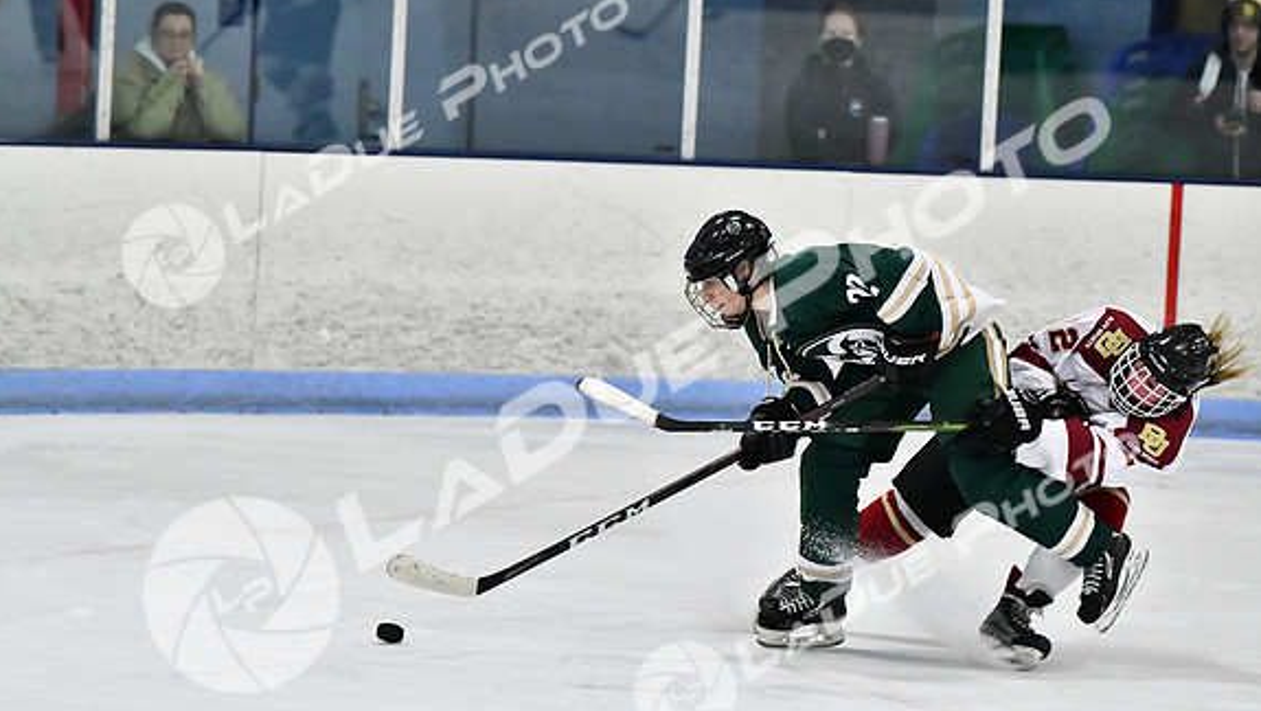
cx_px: 629
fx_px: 6891
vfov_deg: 5.9
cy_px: 370
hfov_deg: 10.5
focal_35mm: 206
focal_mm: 130
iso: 8000
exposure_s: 1/1250
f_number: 2.8
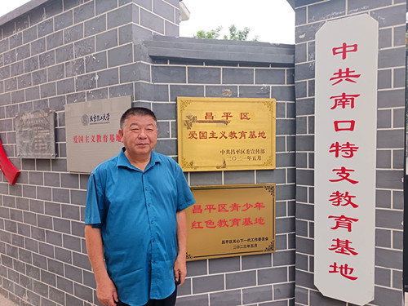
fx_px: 283
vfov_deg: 56.8
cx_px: 204
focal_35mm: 24
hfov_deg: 71.6
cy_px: 153
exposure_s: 1/120
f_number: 1.75
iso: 243
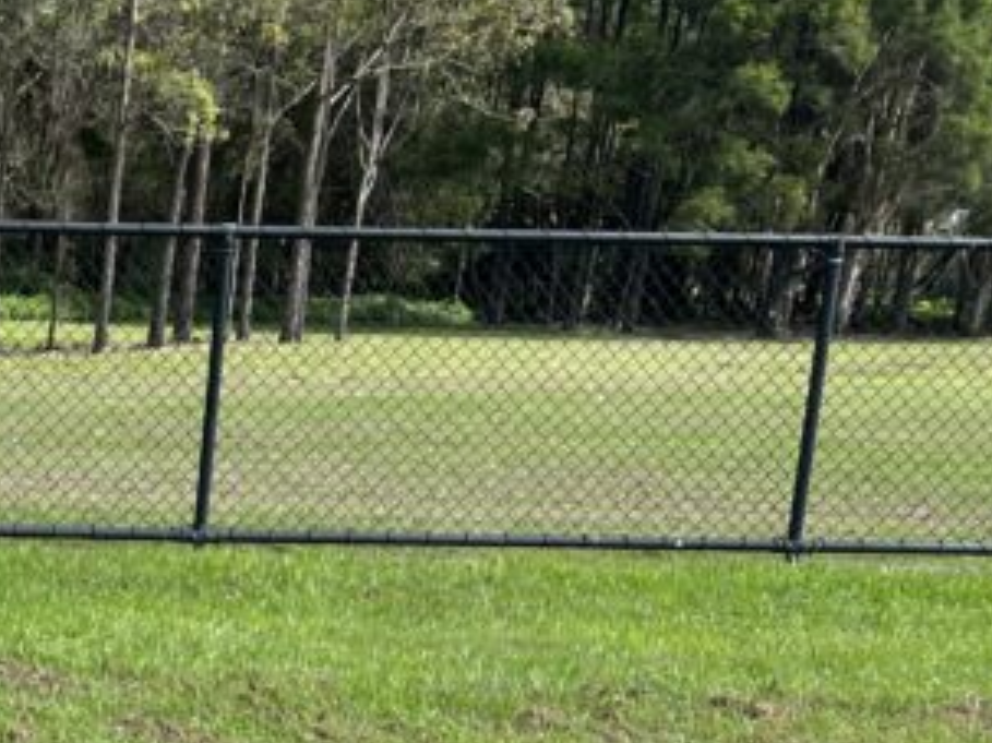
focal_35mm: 88
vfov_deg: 16.4
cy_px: 759
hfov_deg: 18.9
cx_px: -589
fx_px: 2521
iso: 50
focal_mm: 5.7
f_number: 1.5
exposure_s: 1/1412
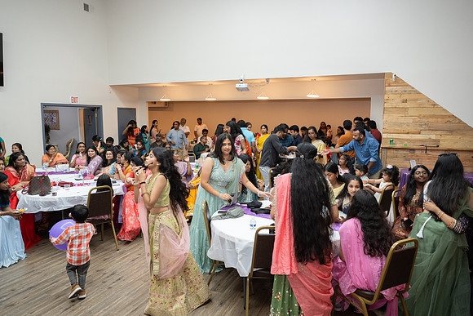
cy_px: 158
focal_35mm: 25
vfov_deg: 50.9
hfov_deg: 71.0
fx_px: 332
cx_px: 236
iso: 1000
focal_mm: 24
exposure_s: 1/160
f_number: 4
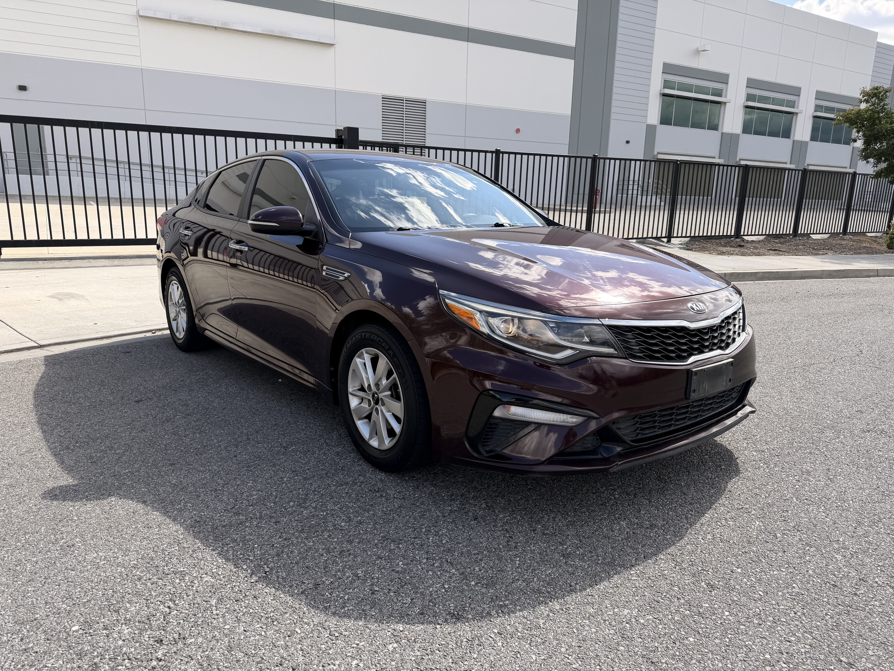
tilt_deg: -12.7
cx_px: 447
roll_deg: -1.2
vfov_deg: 56.8
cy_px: 336
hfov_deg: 71.6
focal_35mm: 24
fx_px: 620
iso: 80
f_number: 1.78
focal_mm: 6.76
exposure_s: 1/2370
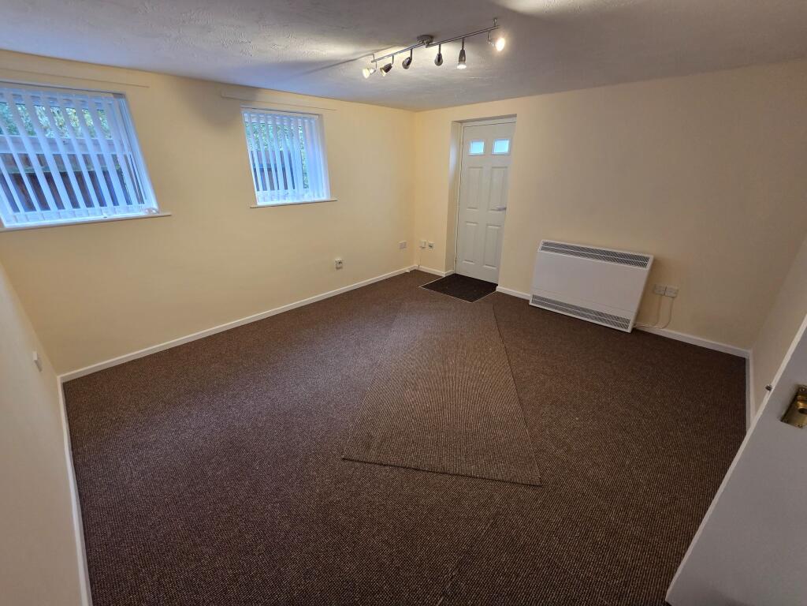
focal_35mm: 13
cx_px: 404
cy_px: 303
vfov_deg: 89.9
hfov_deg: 106.2
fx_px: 303
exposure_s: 1/100
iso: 200
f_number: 2.2
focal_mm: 2.2
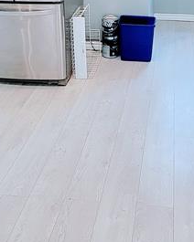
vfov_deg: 33.3
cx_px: 132
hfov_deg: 30.6
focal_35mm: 49
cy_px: -24
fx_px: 352
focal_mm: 2.2
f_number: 2.2
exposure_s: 1/60
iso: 250
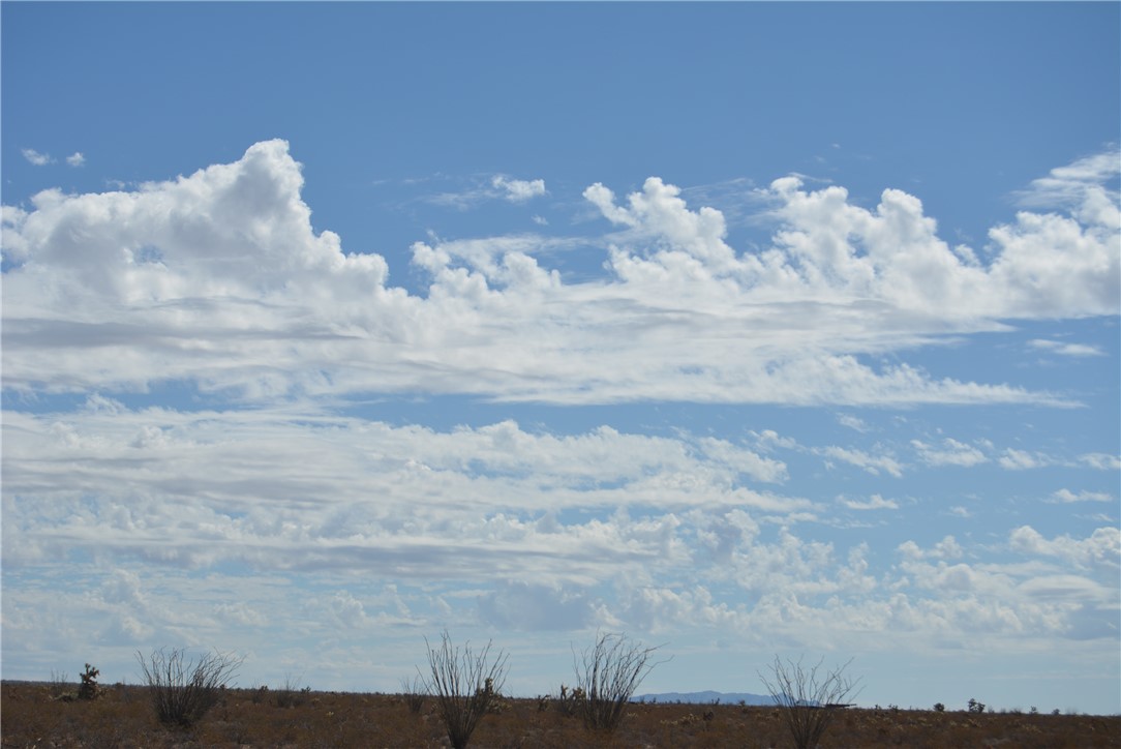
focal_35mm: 82
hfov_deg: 24.6
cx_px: 560
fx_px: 2570
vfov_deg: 16.6
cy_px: 374
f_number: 8
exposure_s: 1/640
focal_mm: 55
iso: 100
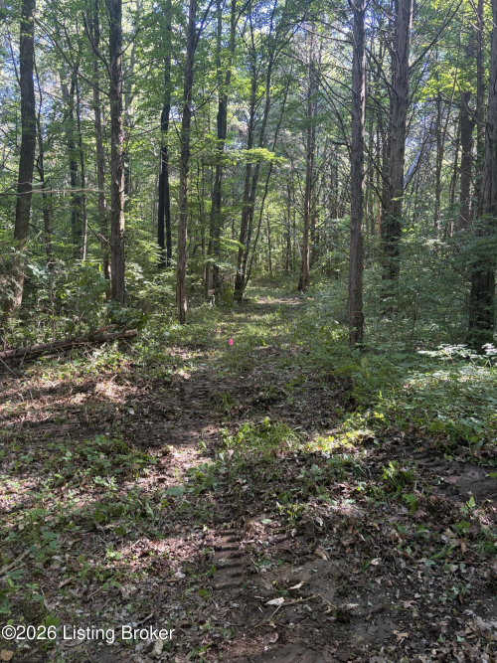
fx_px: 498
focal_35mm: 26
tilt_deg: -7.0
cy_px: 332
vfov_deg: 67.3
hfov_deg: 53.0
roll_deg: -2.2
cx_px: 248
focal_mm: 5.96
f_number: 1.6
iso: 125
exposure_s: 1/68
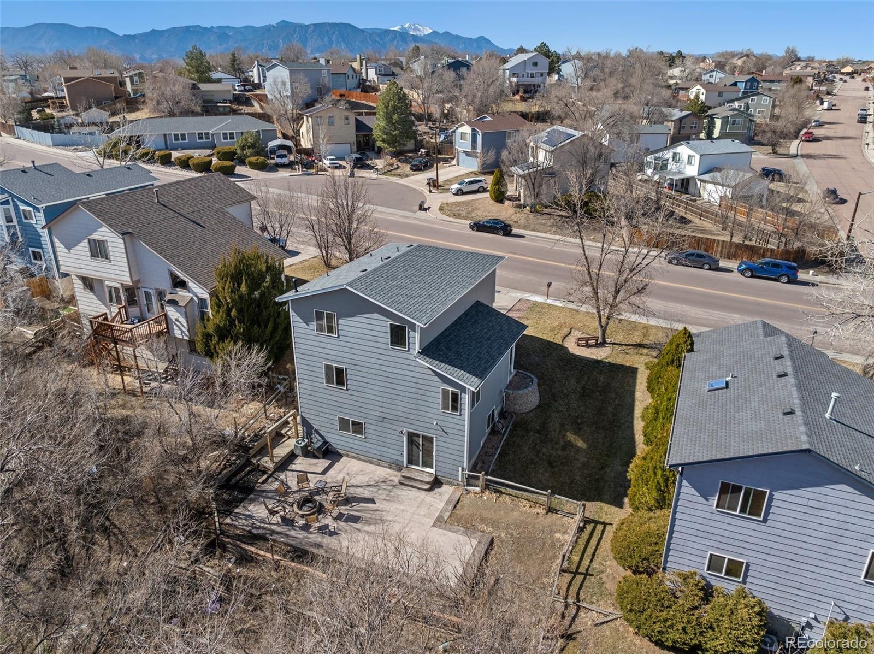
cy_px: 327
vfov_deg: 56.7
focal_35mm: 24
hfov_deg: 71.6
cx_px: 437
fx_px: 605
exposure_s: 1/2000
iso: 130
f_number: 2.8
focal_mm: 12.29
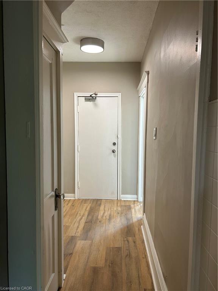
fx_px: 218
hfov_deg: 53.1
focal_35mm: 26
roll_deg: -0.8
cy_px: 146
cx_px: 109
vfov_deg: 67.3
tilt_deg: -4.4
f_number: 1.5
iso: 100
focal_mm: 5.7
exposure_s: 1/60
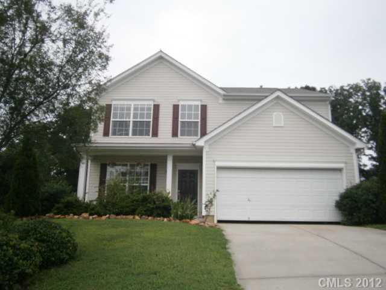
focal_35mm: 31
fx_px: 346
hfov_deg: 58.4
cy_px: 145
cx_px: 193
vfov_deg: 45.4
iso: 400
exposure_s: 1/250
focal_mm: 5.5
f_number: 8.3
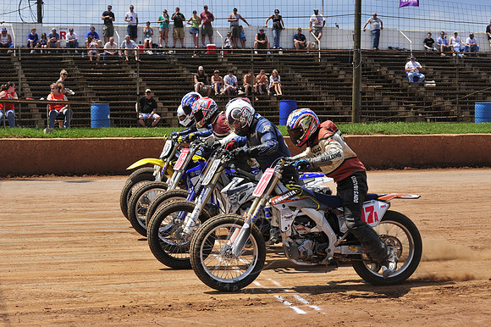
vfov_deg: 17.0
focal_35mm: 80
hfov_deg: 25.4
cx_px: 246
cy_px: 164
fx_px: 1090
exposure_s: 1/400
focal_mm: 80
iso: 200
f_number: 10
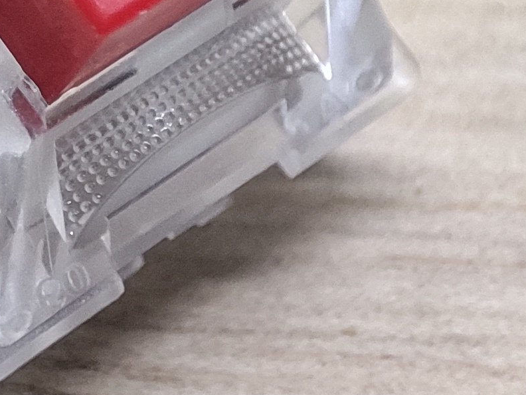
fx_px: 2386
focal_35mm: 157
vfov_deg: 9.4
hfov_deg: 12.5
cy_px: -8
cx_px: 77
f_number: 2.4
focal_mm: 4.03
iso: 143
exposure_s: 1/50
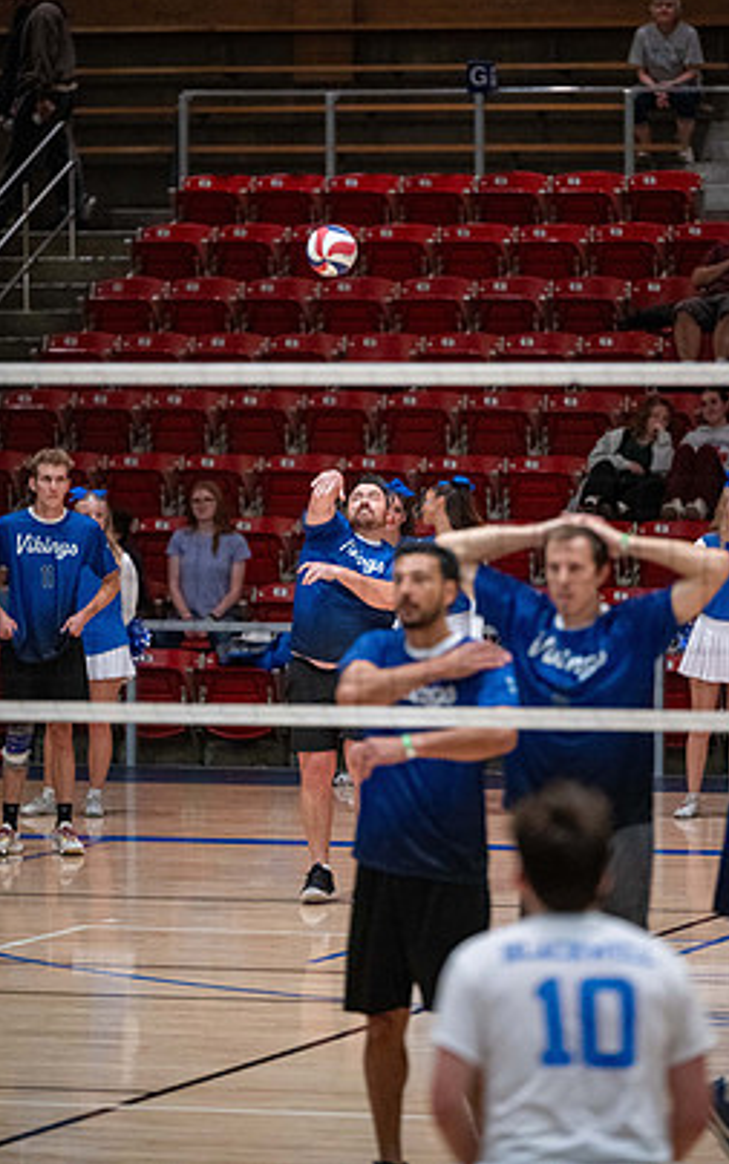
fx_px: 7206
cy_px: 519
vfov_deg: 9.2
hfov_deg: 5.8
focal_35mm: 227
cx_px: 403
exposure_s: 1/640
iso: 6400
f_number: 2.8
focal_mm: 200
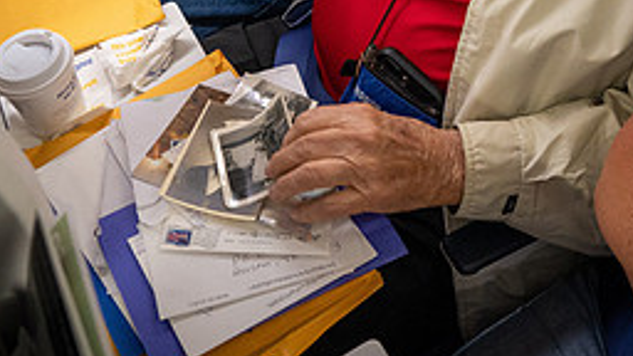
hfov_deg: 36.6
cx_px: 316
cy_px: -47
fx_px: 957
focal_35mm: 57
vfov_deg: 20.0
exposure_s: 1/60
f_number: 6.3
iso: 5000
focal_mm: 24
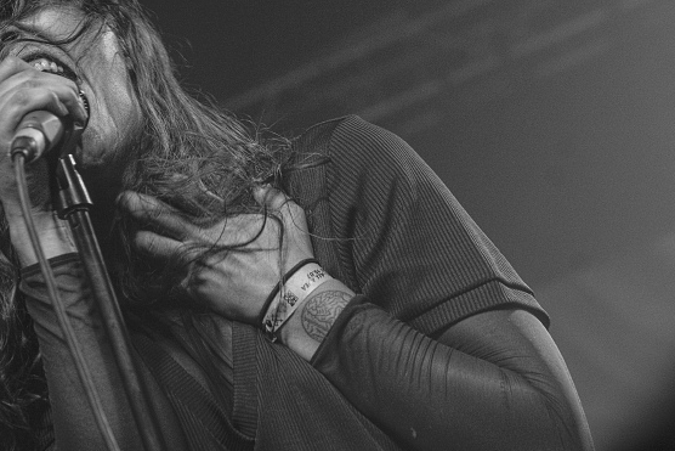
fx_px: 2551
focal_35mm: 136
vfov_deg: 10.1
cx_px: 257
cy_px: 170
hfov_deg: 15.1
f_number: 5
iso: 320
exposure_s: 1/100
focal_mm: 70
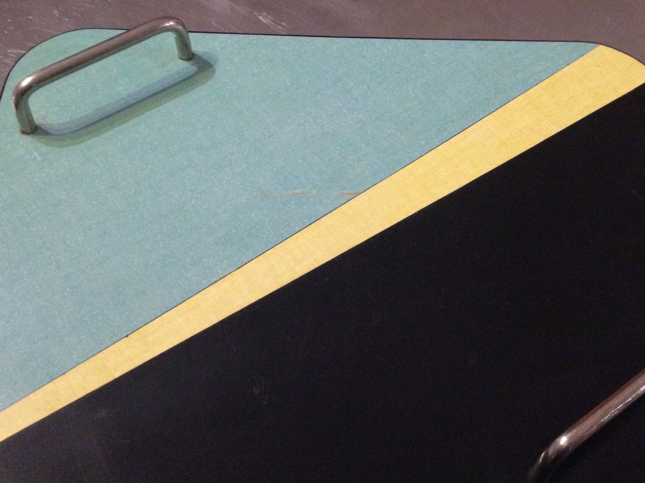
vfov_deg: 31.5
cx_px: 327
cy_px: 274
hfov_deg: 41.2
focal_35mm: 46
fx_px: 857
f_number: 2.4
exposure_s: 1/17
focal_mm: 4.12
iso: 640
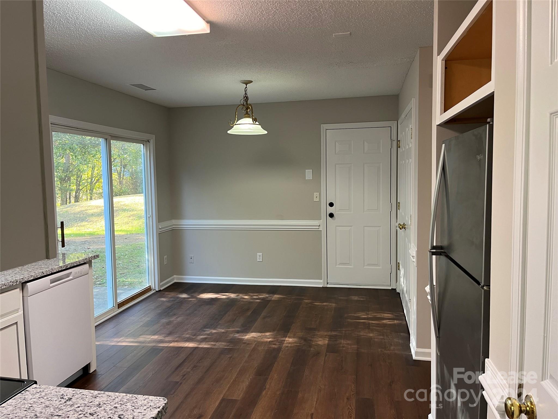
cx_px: 279
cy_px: 210
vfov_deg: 53.1
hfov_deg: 67.3
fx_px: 419
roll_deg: +1.0
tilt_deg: -2.7
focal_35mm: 26
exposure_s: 1/60
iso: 80
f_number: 1.6
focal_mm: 5.1
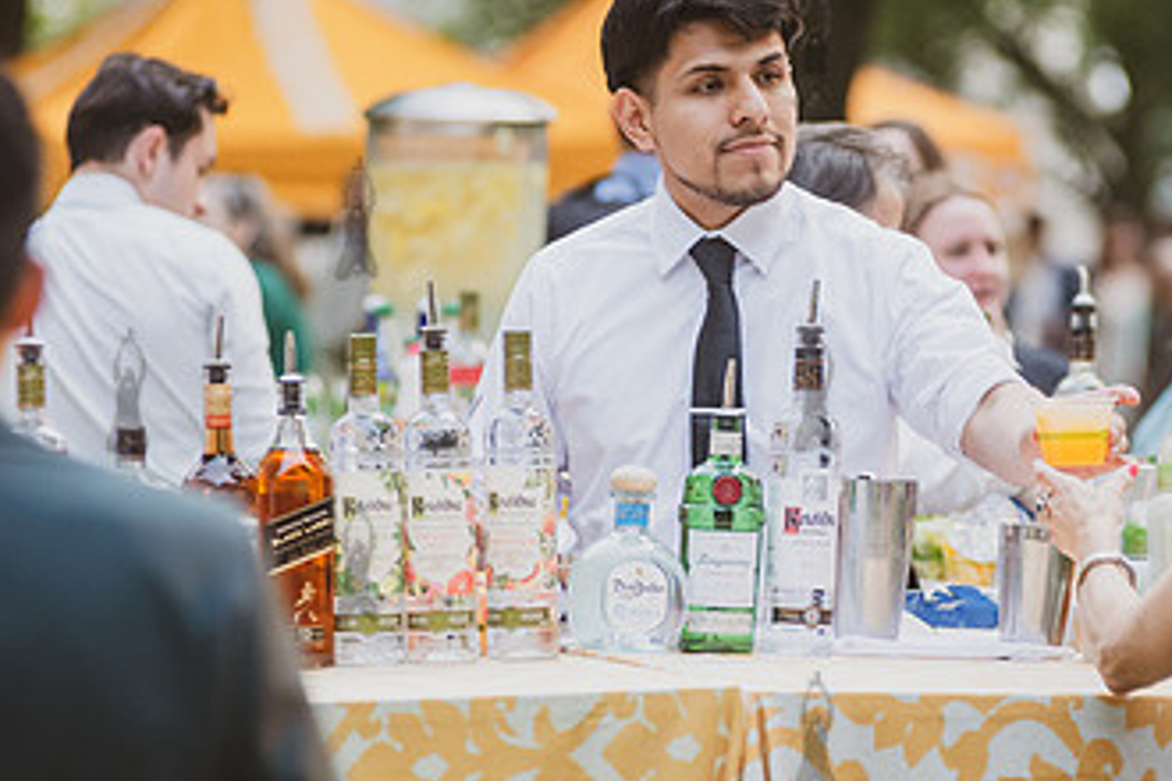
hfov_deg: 6.9
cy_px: 389
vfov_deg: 4.6
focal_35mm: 299
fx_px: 9733
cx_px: 813
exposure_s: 1/800
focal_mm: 170
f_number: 3.5
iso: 1000
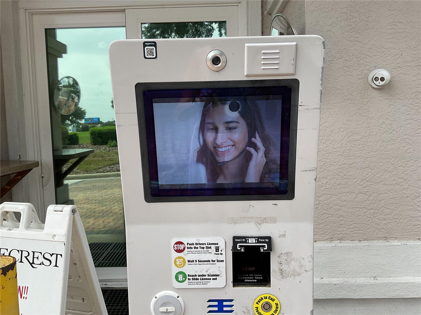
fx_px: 353
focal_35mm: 29
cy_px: 158
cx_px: 210
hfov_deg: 61.7
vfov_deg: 48.2
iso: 16
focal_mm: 3
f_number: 1.8
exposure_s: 1/816
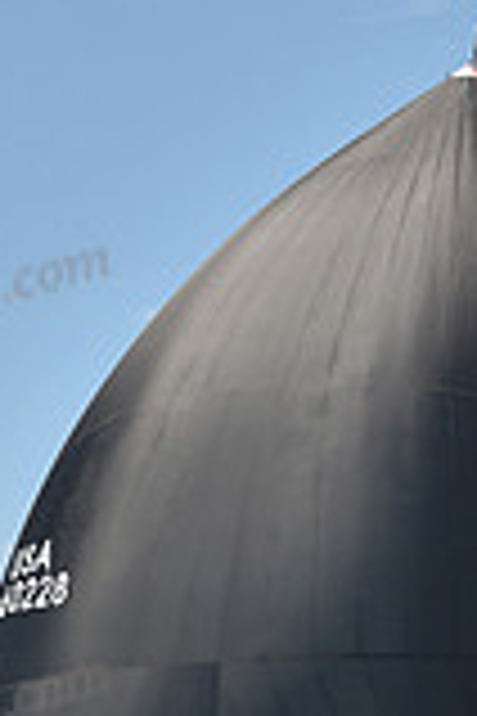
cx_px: 344
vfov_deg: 8.0
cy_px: 914
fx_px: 5088
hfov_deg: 5.4
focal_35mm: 256
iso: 320
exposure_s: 1/800
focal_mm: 70
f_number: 10
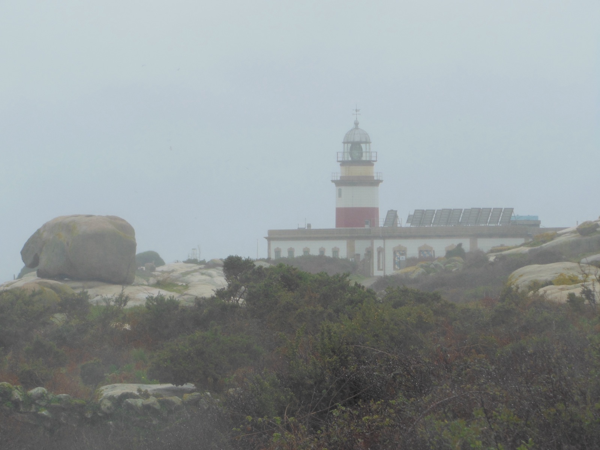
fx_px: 2860
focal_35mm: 165
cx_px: 300
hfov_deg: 12.0
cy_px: 225
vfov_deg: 9.0
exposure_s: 1/250
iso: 125
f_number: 5.9
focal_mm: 29.5
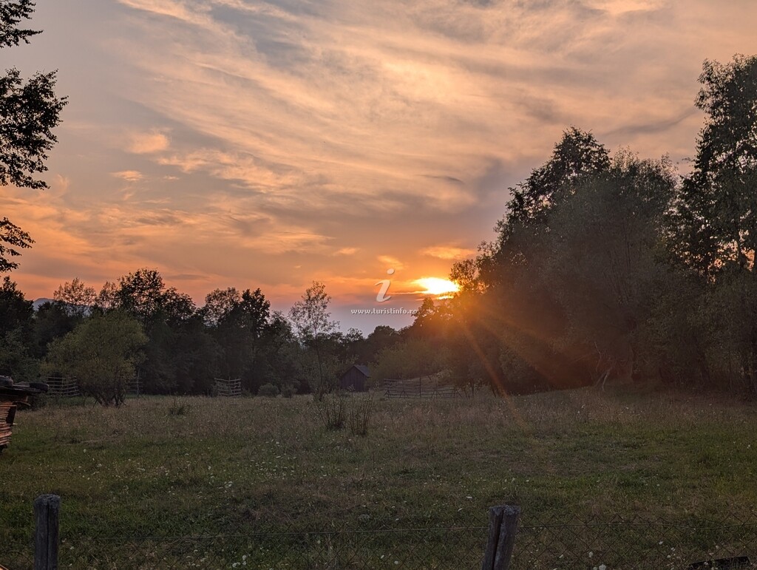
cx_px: 378
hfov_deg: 38.9
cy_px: 285
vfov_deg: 29.7
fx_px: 1073
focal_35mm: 49
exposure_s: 1/935
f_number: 1.68
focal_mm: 6.9
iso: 20
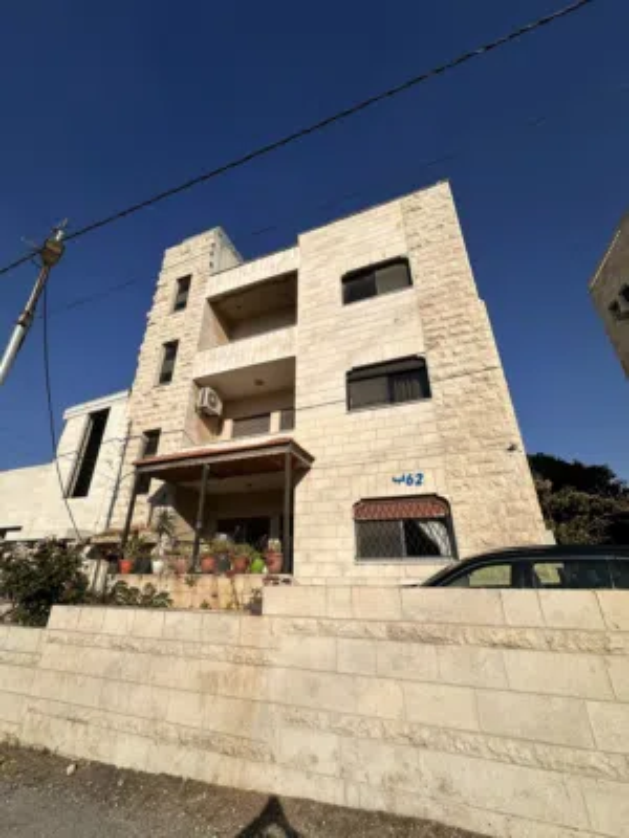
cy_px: 419
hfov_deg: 85.7
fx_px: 339
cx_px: 314
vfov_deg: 102.1
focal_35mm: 14
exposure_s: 1/5291
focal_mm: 2.22
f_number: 2.2
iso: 50
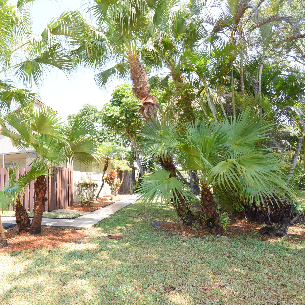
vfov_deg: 74.8
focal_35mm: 20
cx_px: 88
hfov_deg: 71.2
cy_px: 157
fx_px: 199
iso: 400
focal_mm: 10
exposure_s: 1/200
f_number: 7.1
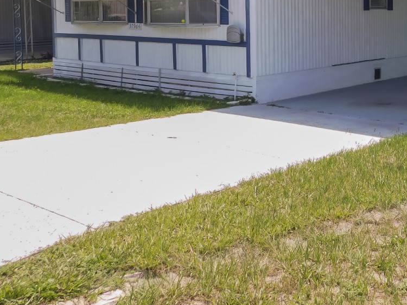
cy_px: 43
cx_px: 334
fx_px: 565
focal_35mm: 48
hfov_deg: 38.0
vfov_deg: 29.3
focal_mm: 4.5
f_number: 3.1
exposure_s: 1/800
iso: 125
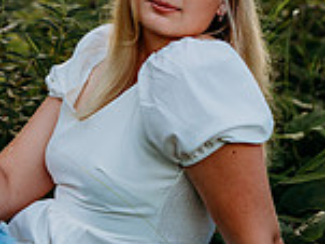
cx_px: 151
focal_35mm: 272
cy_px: 134
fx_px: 2552
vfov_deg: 5.5
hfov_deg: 7.3
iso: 200
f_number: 3.5
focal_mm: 95
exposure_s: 1/200
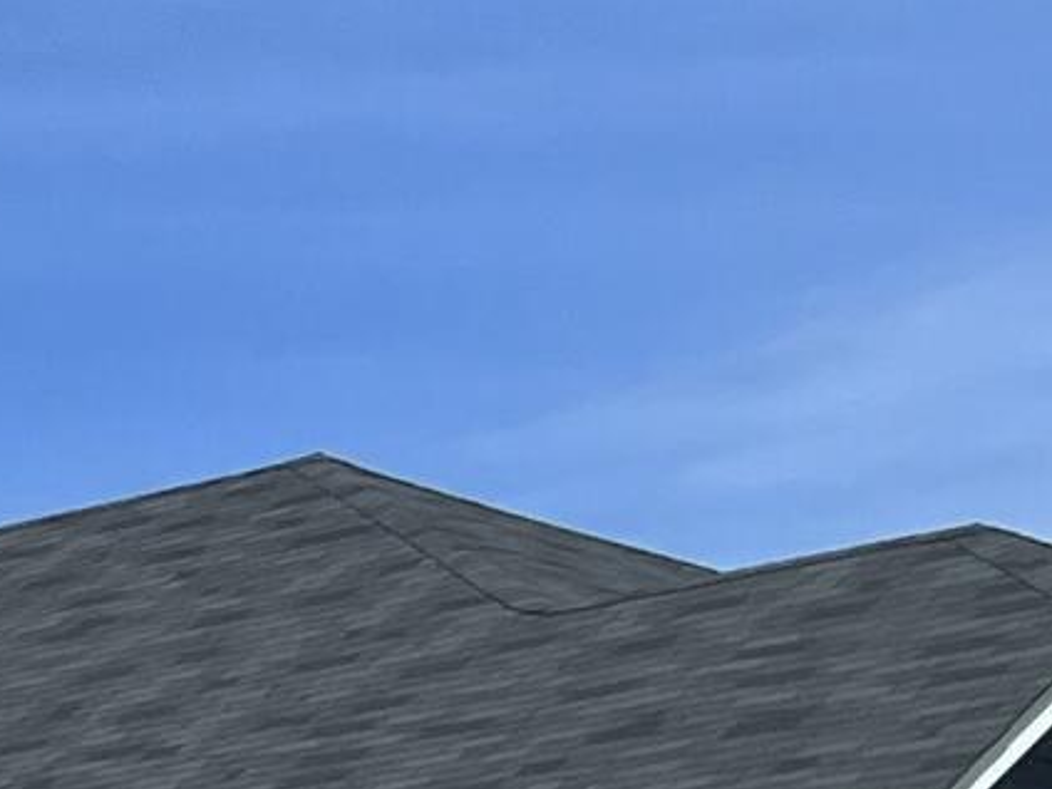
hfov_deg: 8.1
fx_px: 5592
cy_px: 1474
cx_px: -2667
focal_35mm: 184
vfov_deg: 7.8
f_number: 1.5
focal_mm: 5.7
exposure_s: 1/8696
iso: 50
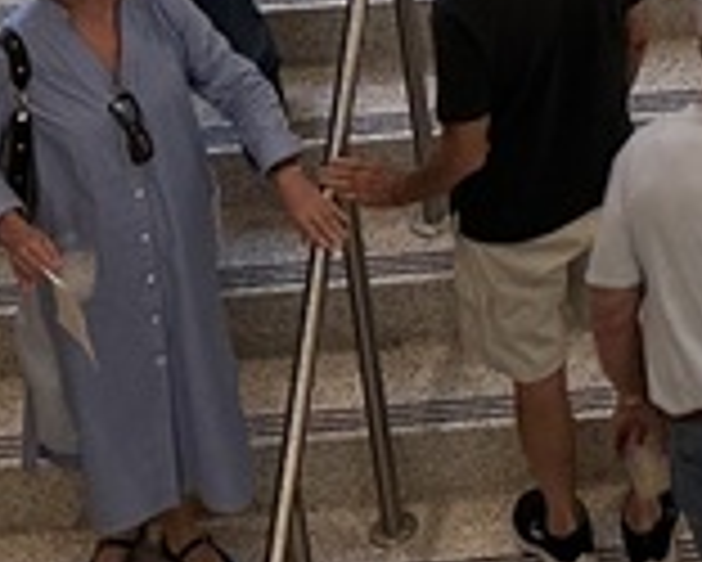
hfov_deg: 11.4
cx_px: 1480
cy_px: -1048
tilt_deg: -16.3
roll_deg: +2.8
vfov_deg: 8.7
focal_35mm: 150
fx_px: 3118
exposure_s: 1/169
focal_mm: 6.86
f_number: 1.78
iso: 80
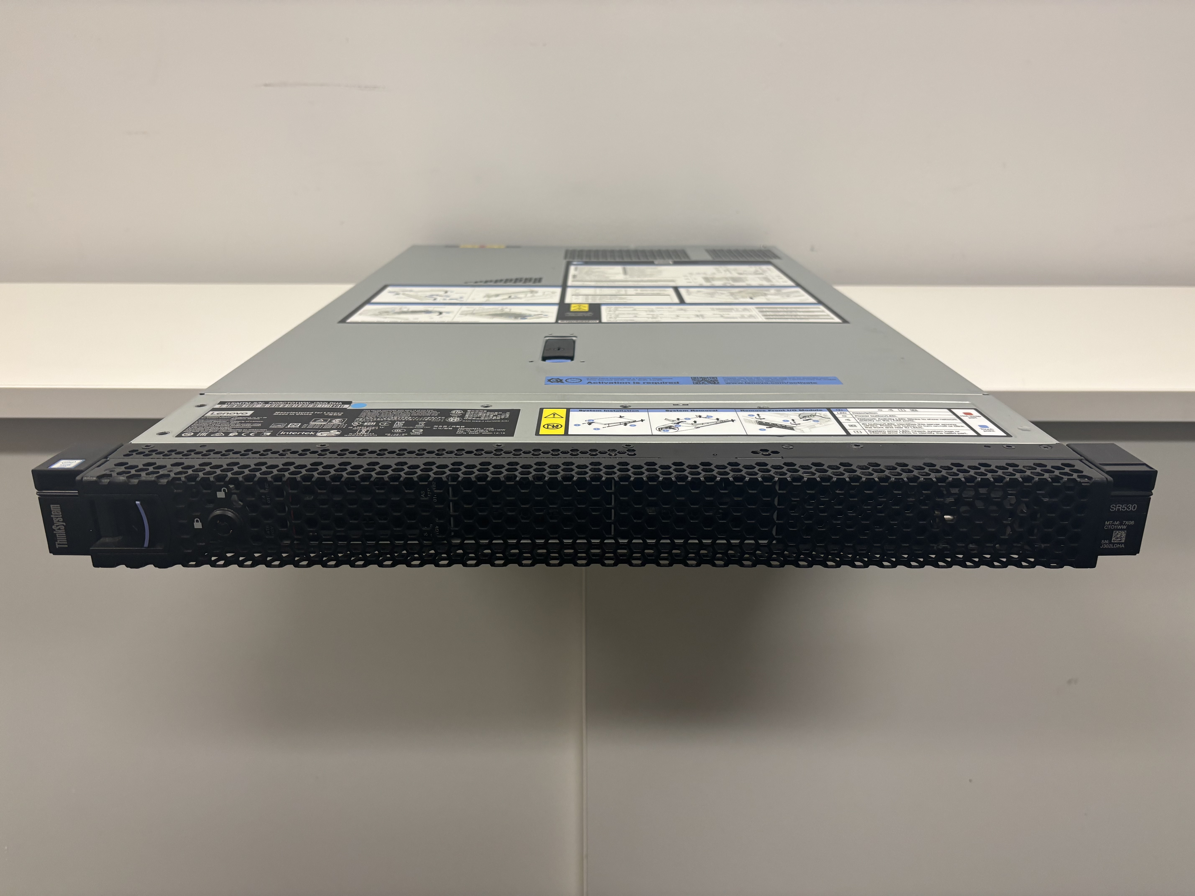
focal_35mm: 26
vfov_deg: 53.1
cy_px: 448
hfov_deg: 67.3
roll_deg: -1.1
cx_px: 598
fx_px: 898
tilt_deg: -18.8
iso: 125
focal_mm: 5.96
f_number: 1.6
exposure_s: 1/100
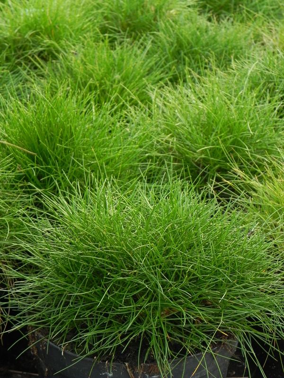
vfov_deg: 20.7
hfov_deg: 15.6
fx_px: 1039
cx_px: 142
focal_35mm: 95
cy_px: 189
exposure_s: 1/25
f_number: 5
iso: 160
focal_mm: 16.9
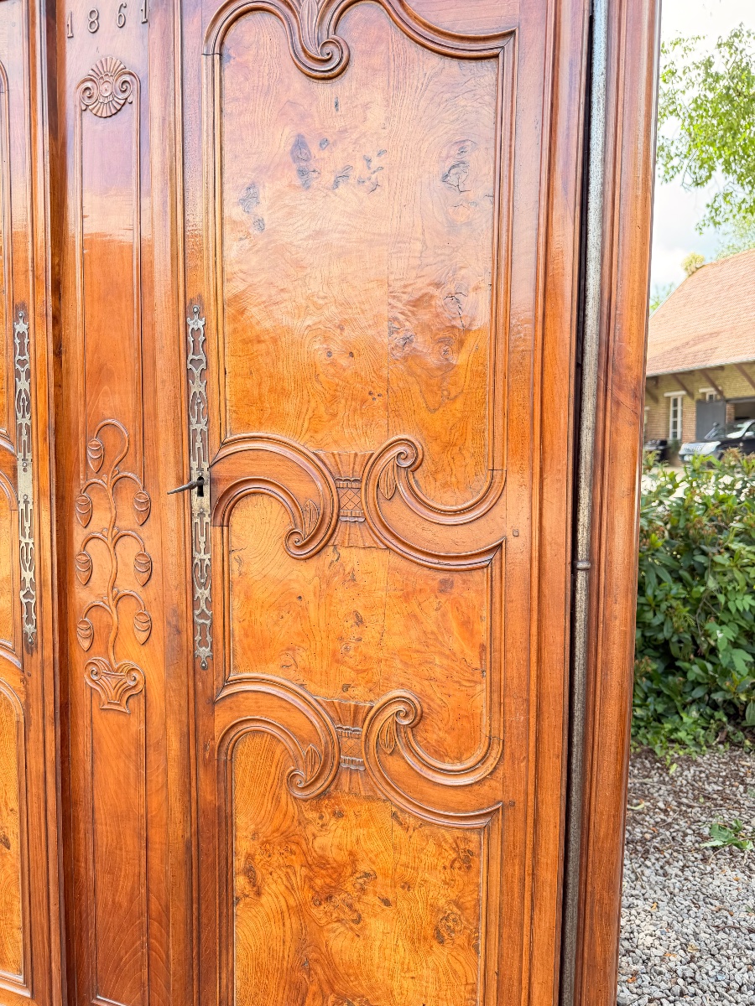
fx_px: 698
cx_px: 378
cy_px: 503
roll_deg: -0.4
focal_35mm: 24
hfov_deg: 56.8
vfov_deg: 71.6
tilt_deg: -5.4
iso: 80
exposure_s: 1/257
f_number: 1.78
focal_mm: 6.76
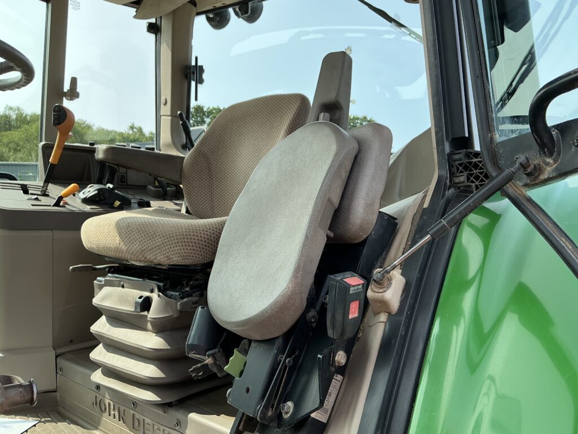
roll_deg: -1.0
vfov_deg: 49.7
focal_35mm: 28
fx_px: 468
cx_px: 289
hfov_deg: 63.4
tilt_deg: -1.5
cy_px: 217
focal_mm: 3
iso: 25
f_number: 1.8
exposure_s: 1/495
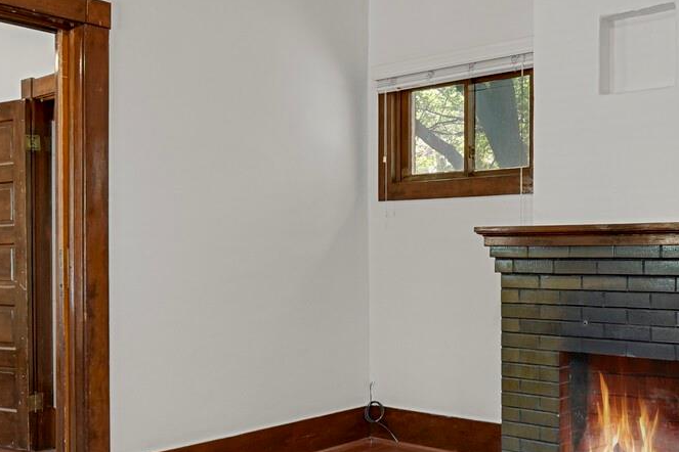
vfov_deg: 32.6
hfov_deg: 46.9
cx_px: 436
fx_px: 773
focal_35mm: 41
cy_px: 264
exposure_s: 1/20
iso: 12800
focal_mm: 17
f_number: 8
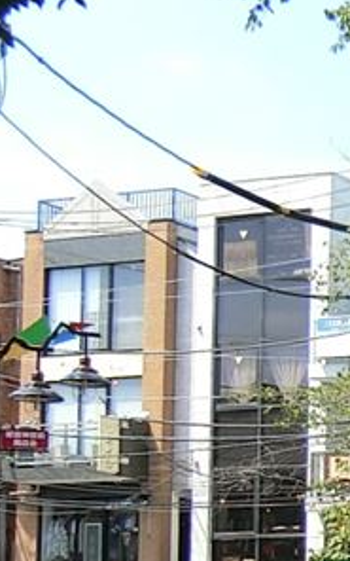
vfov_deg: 18.8
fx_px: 1664
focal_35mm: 109
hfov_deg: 10.0
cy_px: 516
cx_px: 929
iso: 80
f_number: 2.7
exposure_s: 1/640
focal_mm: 4.06
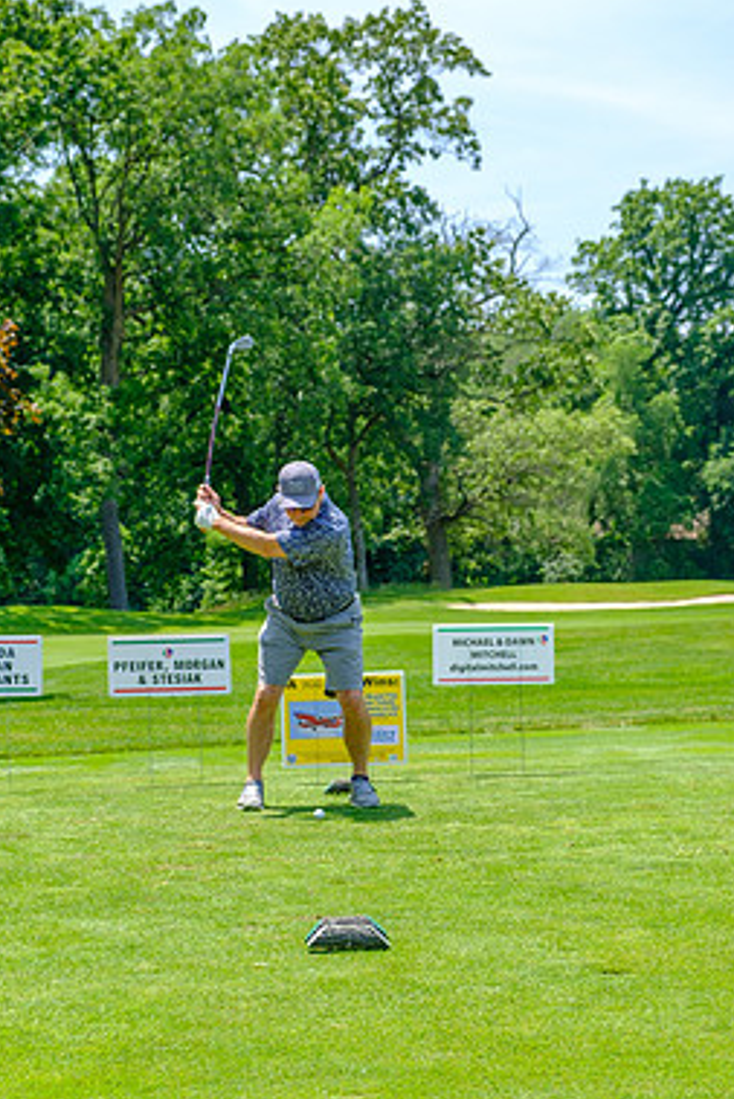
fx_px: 2322
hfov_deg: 18.0
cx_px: 348
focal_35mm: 76
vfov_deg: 26.6
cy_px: 592
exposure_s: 1/500
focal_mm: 42.5
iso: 200
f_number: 5
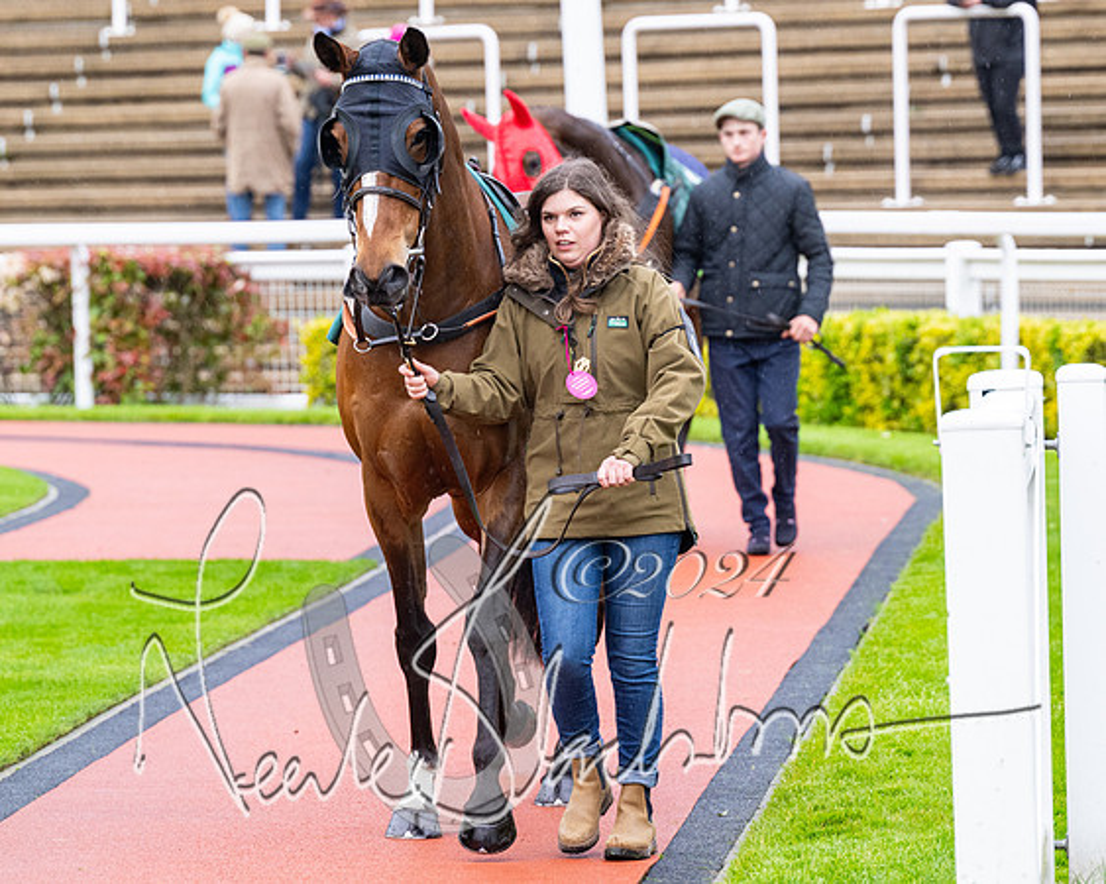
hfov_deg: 8.6
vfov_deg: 6.9
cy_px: 321
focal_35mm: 225
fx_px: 7367
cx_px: 548
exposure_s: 1/500
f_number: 5
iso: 1000
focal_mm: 155
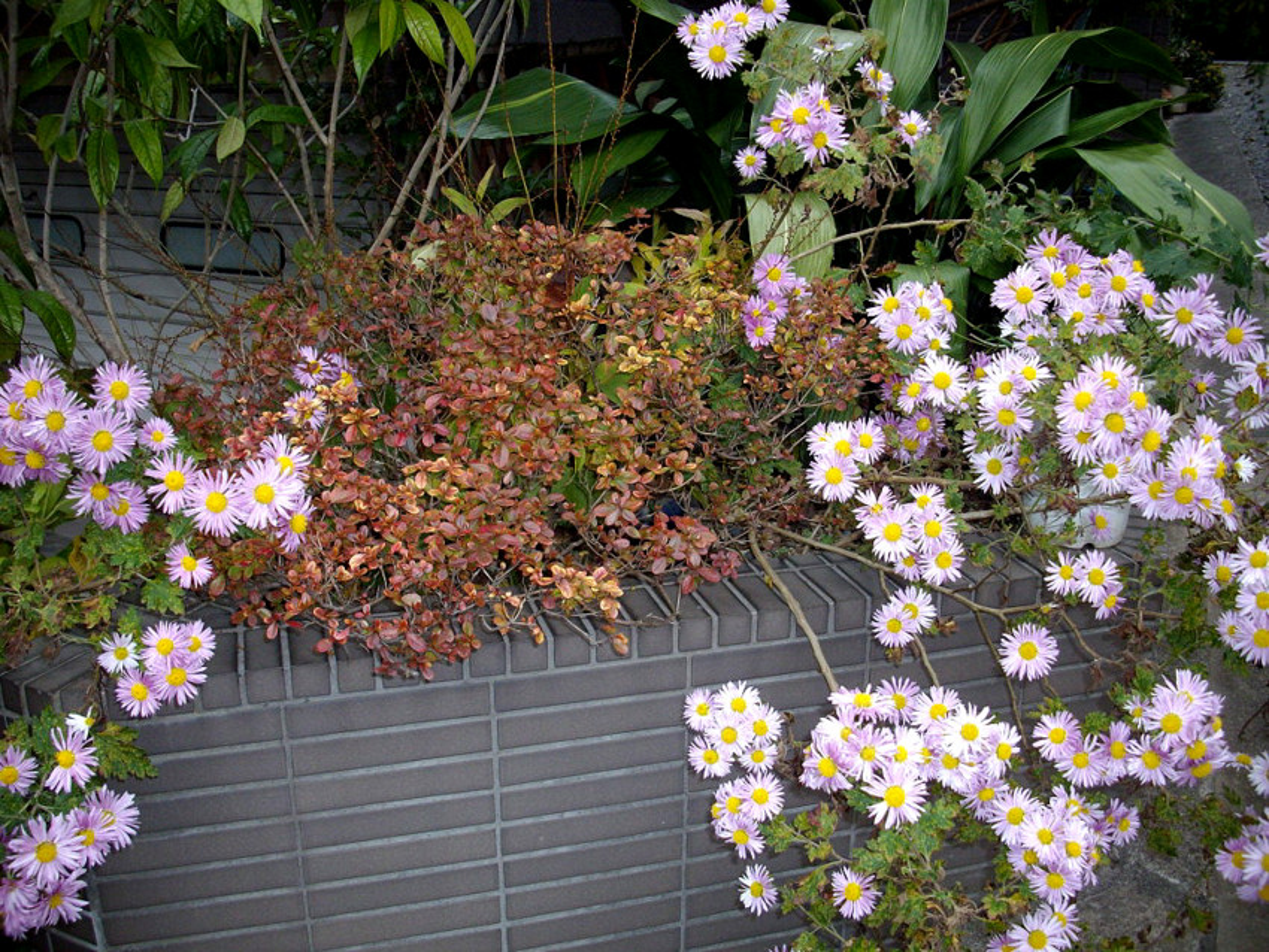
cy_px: 476
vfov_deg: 38.7
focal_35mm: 37
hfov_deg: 50.1
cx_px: 634
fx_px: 1357
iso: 107
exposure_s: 1/125
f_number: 2.8
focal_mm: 6.2
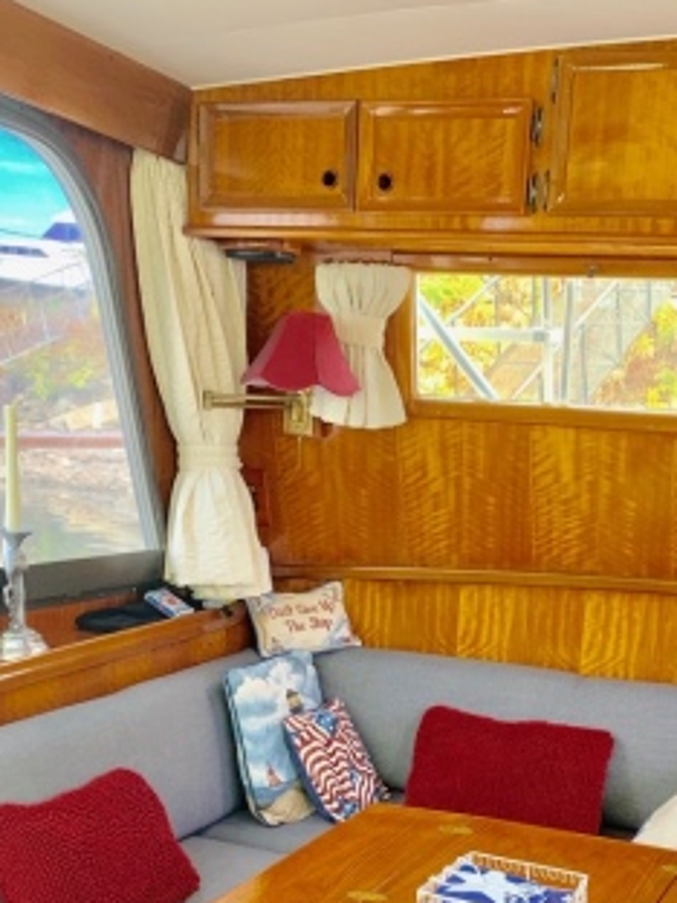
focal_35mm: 50
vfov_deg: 35.9
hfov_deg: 29.0
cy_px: 813
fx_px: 1304
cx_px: 417
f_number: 1.8
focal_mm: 4.25
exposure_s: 1/77
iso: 100
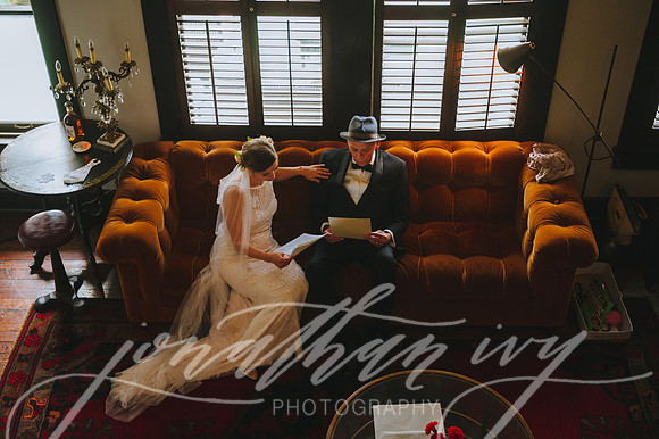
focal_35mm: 48
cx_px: 330
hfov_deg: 41.1
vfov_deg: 28.0
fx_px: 878
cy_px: 220
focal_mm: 48
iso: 6400
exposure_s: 1/500
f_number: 2.8
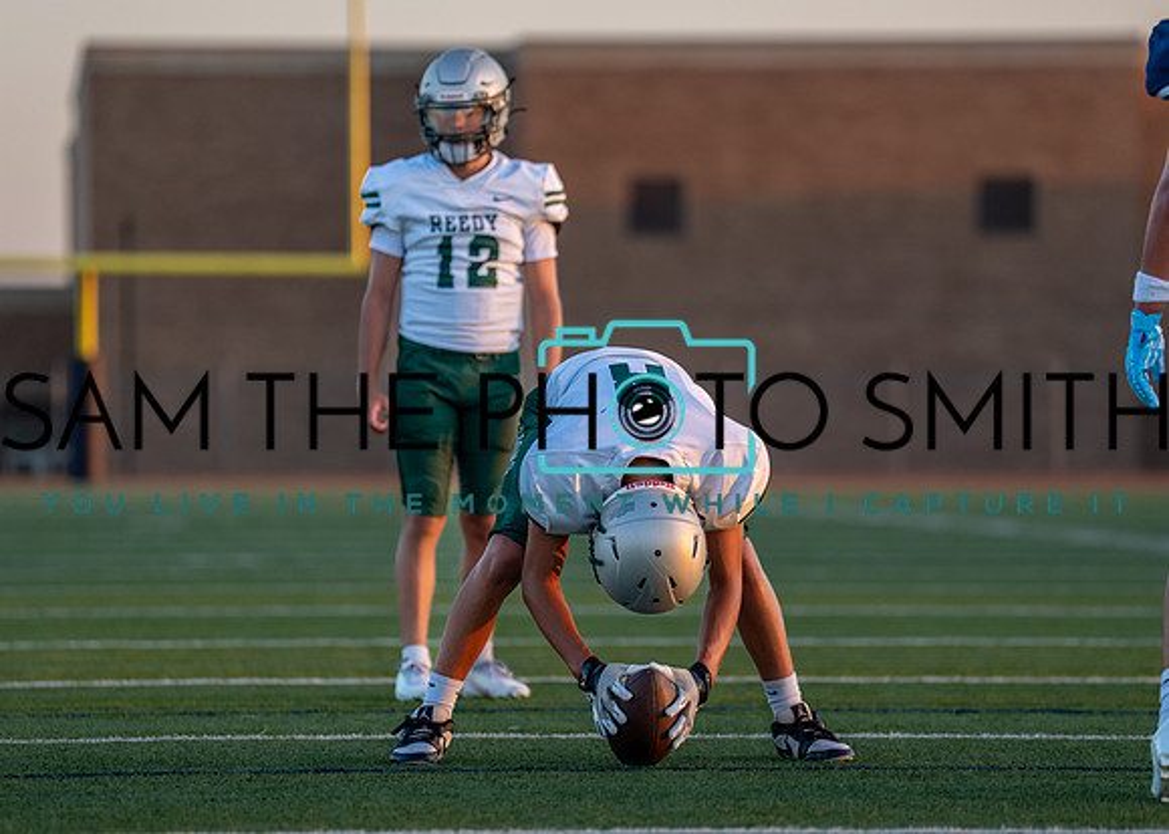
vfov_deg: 5.8
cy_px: 459
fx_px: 8178
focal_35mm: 246
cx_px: 607
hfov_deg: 8.2
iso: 800
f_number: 2.8
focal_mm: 173
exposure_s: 1/1600
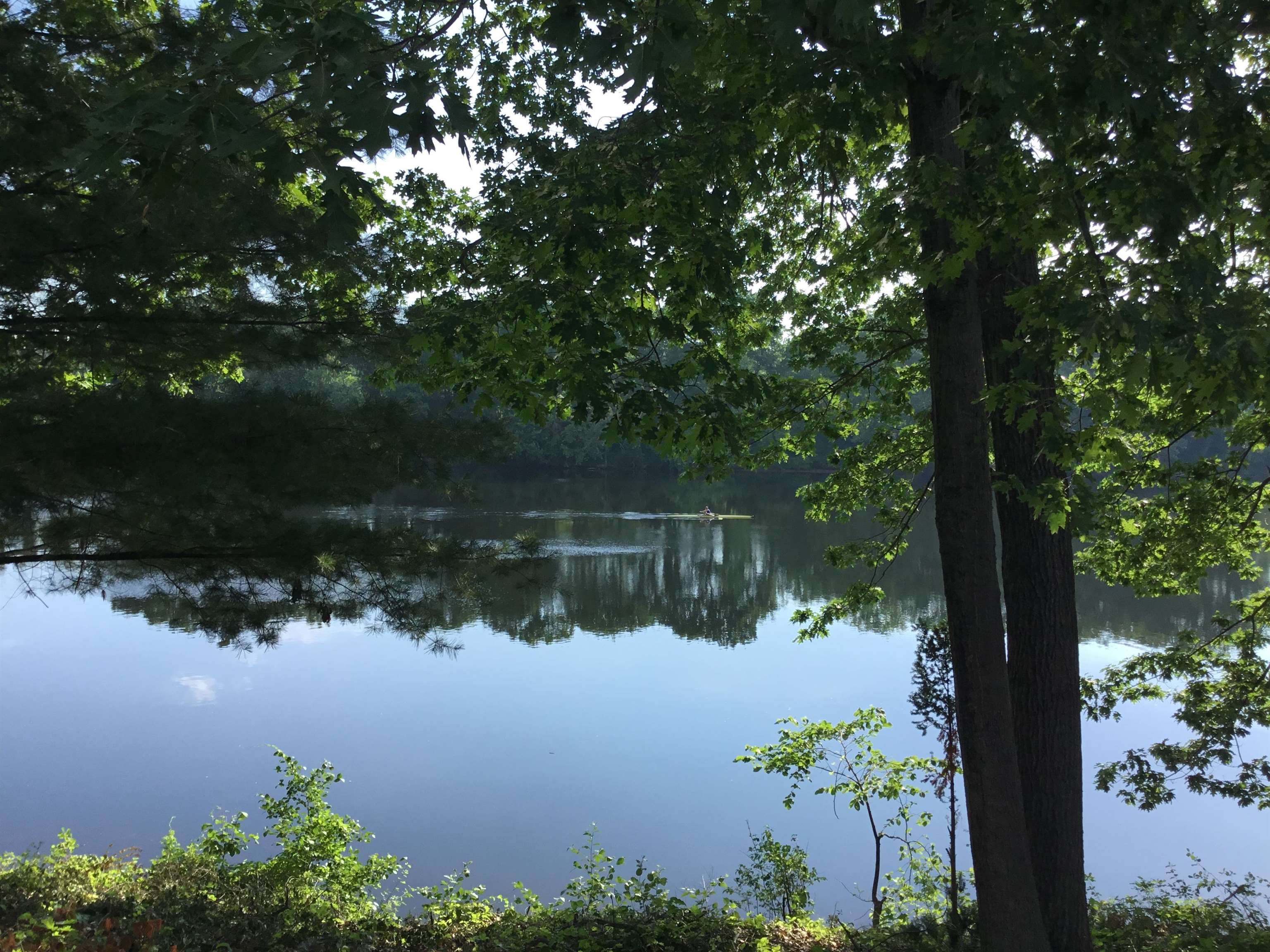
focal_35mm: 31
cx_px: 635
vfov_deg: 45.4
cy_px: 476
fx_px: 1137
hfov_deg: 58.4
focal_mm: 3.3
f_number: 2.4
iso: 25
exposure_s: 1/637
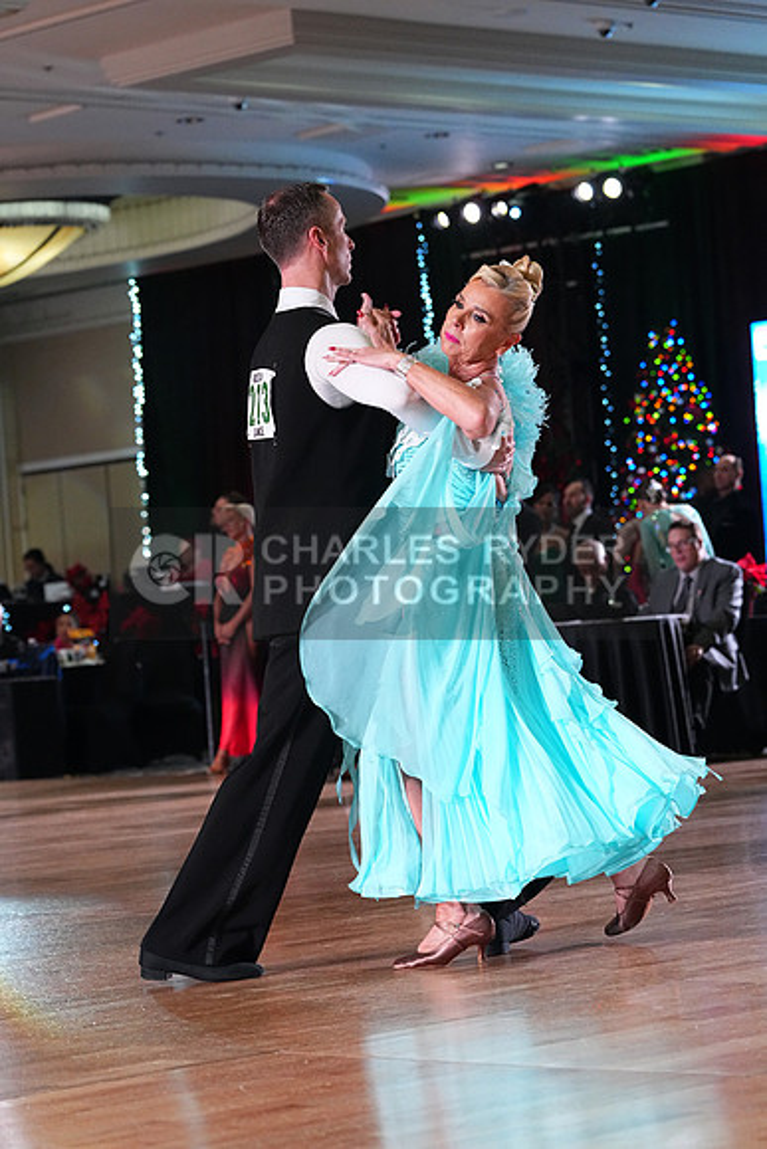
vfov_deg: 20.0
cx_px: 384
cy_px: 574
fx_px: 3258
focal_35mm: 102
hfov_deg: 13.4
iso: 6400
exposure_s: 1/400
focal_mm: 102
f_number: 5
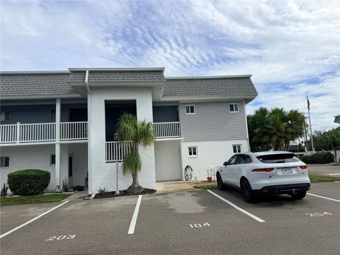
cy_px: 128
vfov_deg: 56.8
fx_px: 236
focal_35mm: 24
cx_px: 170
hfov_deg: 71.6
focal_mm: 6.76
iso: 80
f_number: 1.78
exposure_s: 1/6173
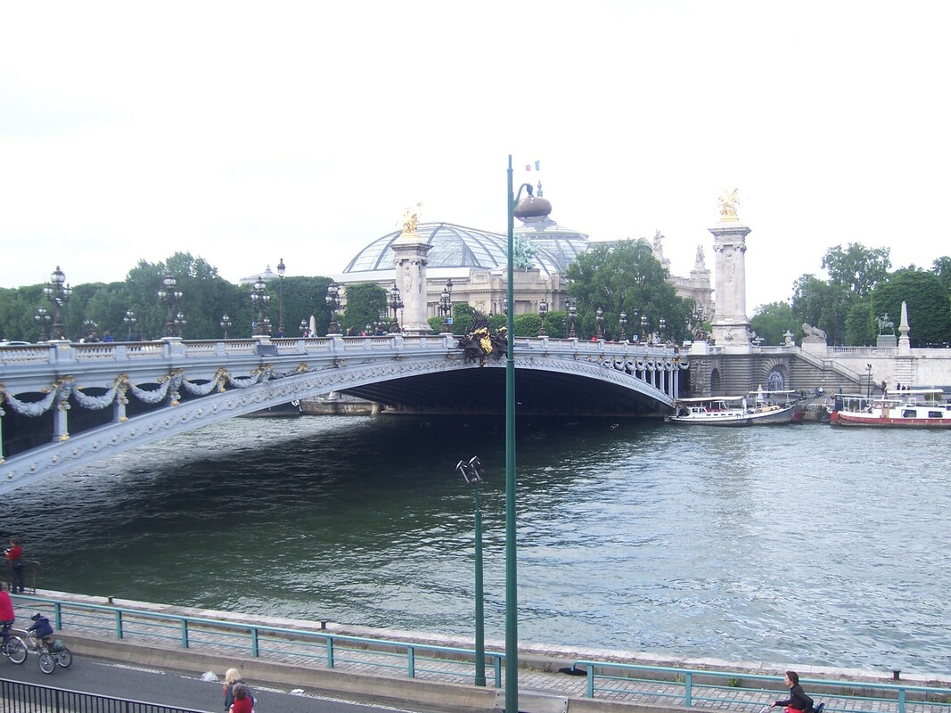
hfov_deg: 51.4
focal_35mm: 36
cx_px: 476
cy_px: 356
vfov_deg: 39.6
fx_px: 989
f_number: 2.8
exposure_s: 1/400
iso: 80
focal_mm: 6.2
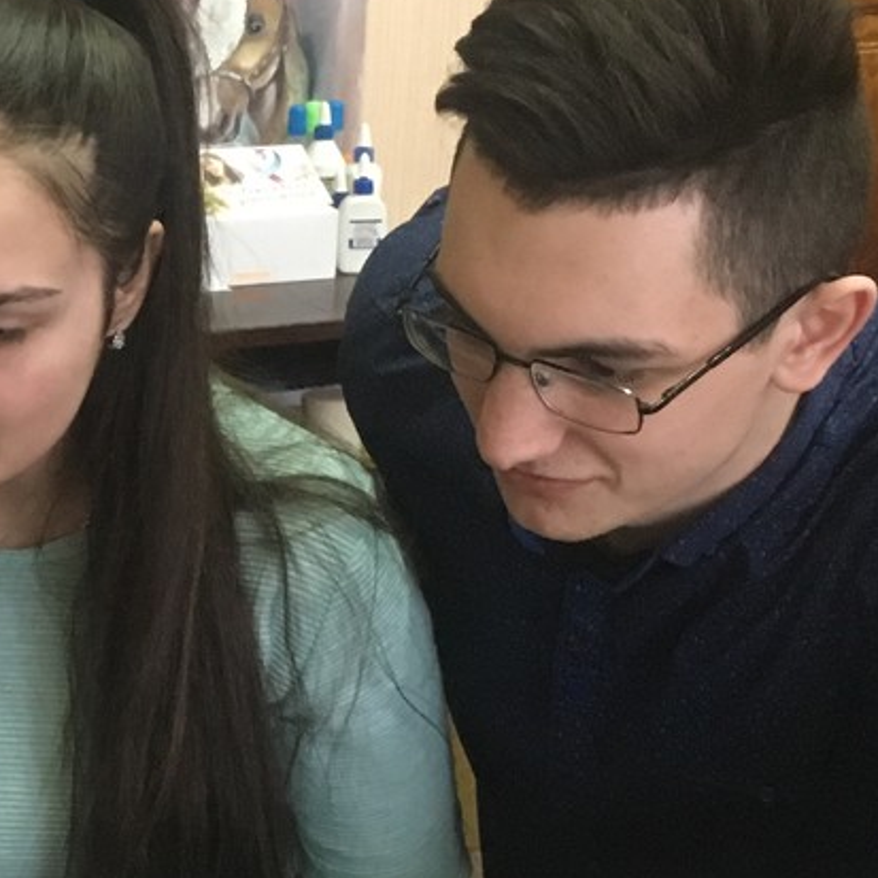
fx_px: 2669
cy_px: 484
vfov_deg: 18.7
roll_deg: -0.2
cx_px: -125
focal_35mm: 93
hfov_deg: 17.9
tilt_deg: -17.6
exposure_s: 1/17
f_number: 2.2
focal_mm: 4.15
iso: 400
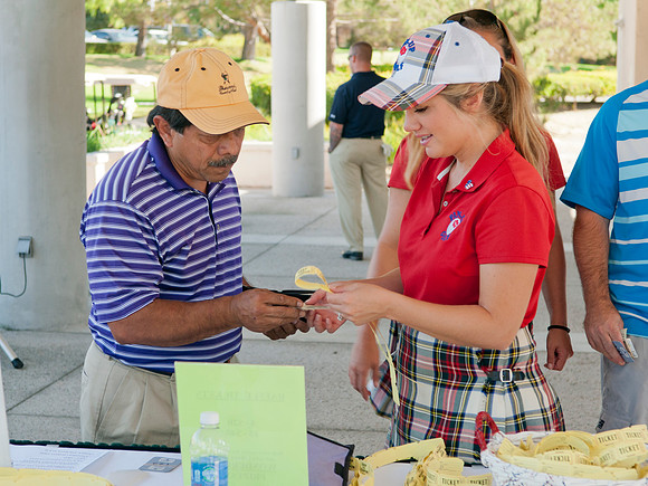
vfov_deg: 19.2
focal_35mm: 77
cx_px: 264
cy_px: 255
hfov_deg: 25.4
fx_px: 1438
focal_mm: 45
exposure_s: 1/60
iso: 200
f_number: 5
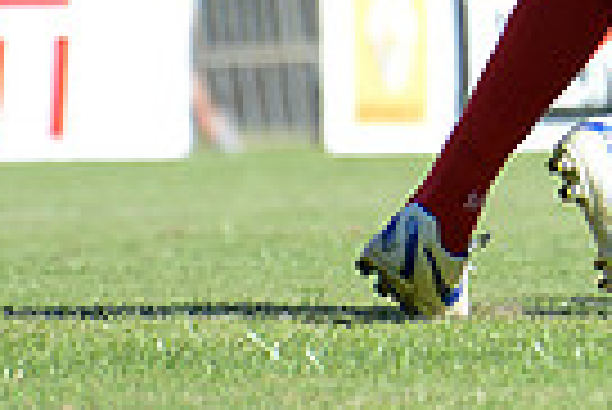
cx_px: 1278
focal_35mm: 1023
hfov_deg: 2.0
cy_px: -381
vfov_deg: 1.3
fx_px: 17409
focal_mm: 240
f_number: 5.3
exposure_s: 1/640
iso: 320
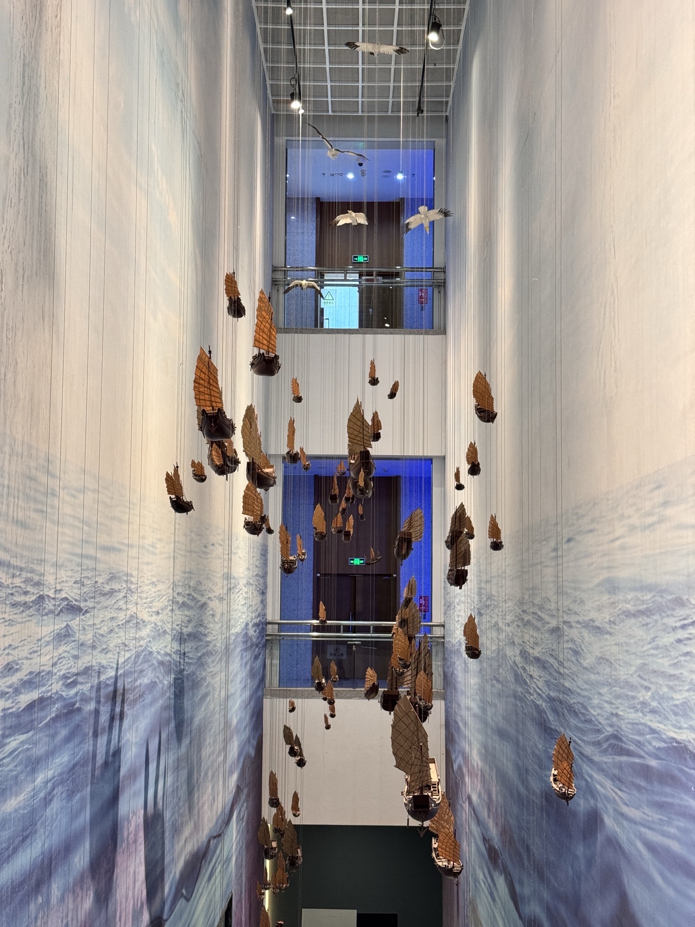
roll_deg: -0.3
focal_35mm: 48
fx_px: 1285
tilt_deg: +7.0
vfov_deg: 39.7
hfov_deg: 30.3
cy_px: 464
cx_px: 348
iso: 200
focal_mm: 6.76
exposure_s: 1/50
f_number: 1.78
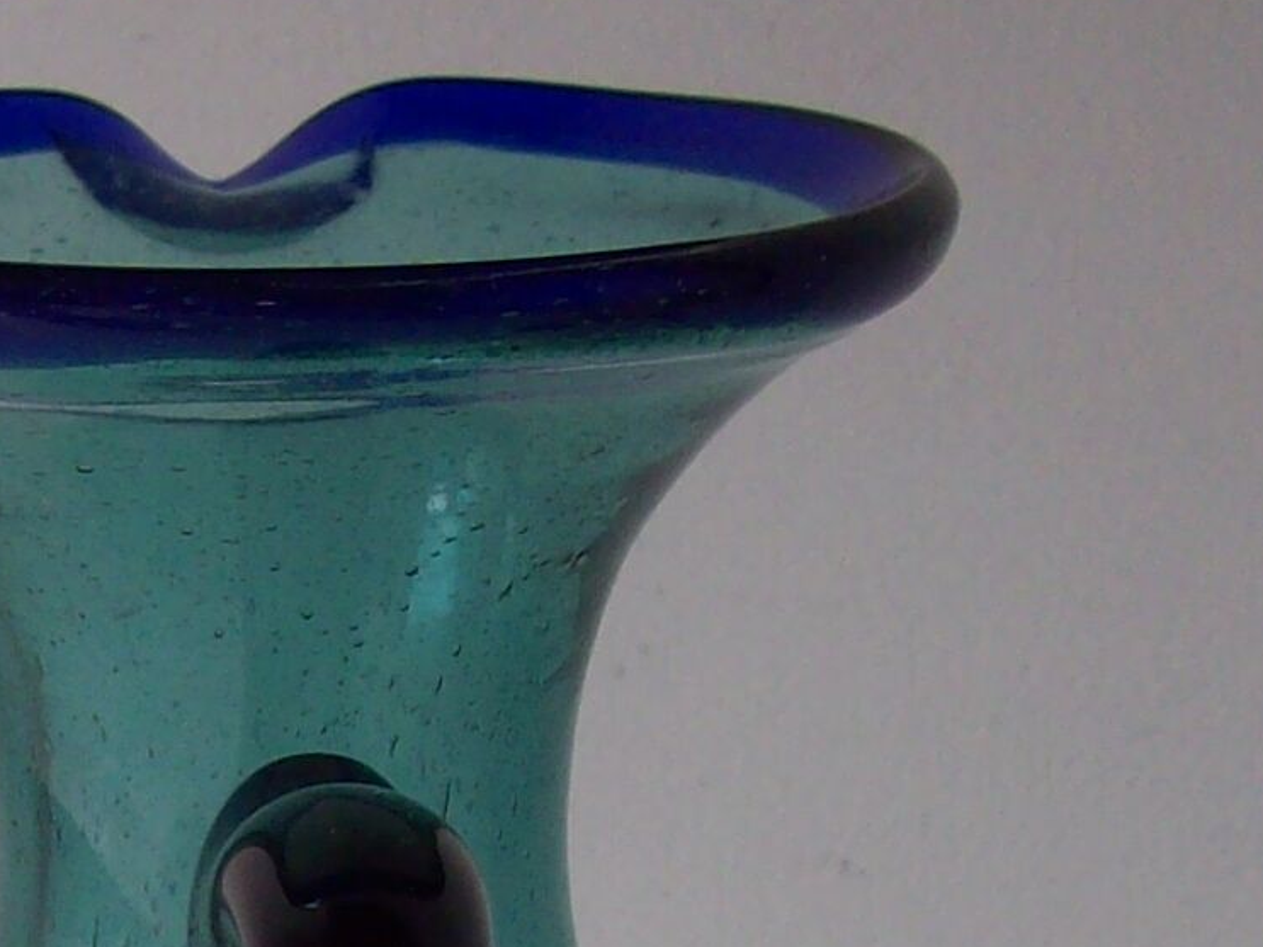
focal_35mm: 138
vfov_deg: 10.4
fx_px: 5034
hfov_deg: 14.2
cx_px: 146
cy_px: 1355
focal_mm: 6
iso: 80
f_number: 2.7
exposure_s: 1/64
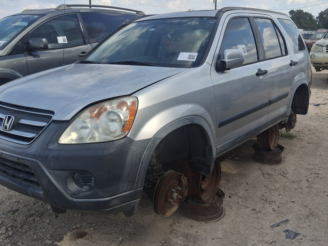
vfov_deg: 41.3
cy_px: 84
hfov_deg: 54.0
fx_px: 322
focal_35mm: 34
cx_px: 160
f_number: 1.8
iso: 32
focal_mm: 4.69
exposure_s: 1/1475
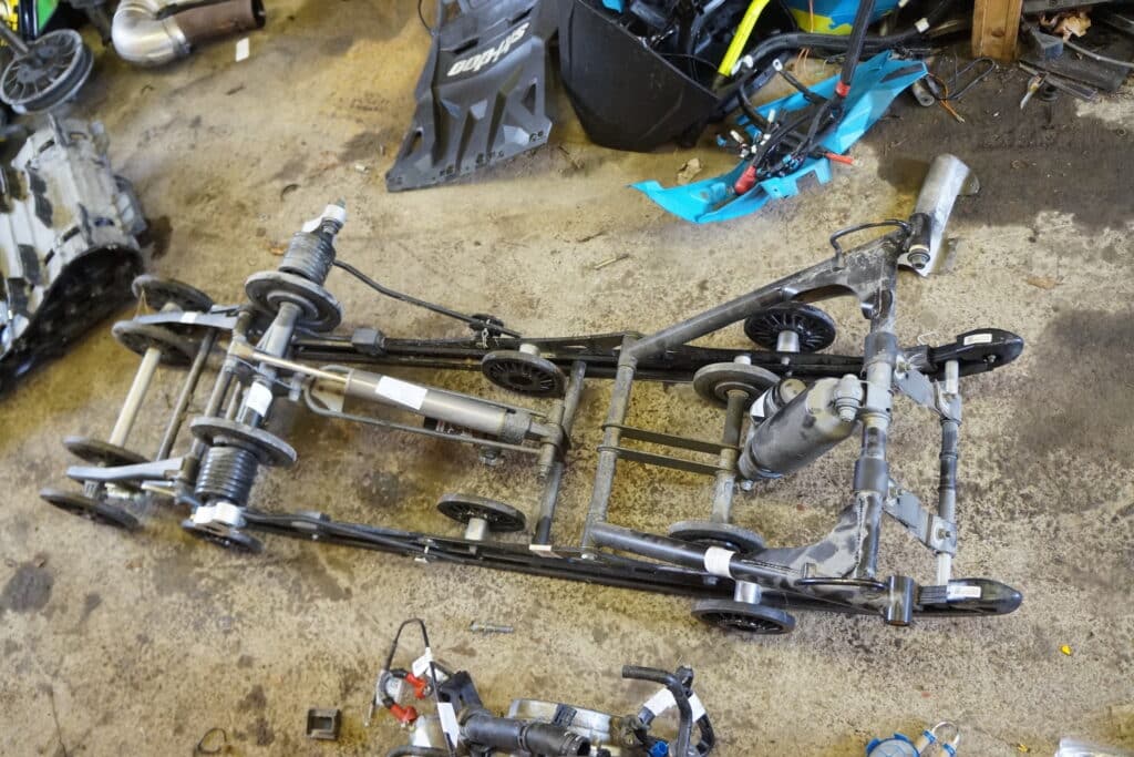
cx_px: 567
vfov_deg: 47.9
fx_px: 851
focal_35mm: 27
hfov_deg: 67.4
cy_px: 378
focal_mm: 18
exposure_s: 1/60
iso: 3200
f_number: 4
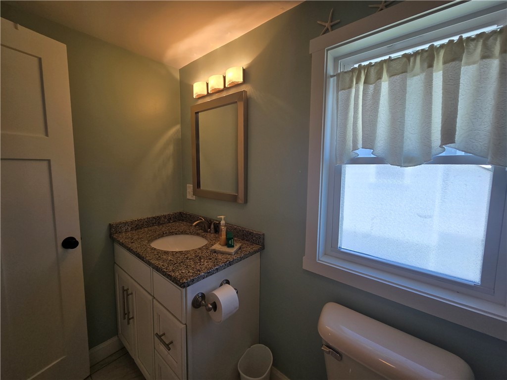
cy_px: 190
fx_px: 190
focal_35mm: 13
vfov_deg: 89.9
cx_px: 254
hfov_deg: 106.2
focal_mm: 2.2
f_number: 2.2
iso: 50
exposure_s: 1/122
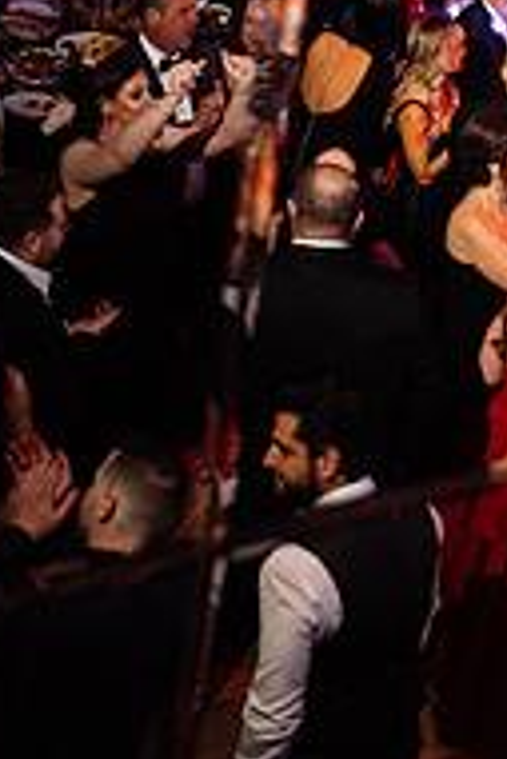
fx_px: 1750
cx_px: 475
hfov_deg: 16.2
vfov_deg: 23.1
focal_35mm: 83
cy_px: -52
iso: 2500
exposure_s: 1/200
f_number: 2.8
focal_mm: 35
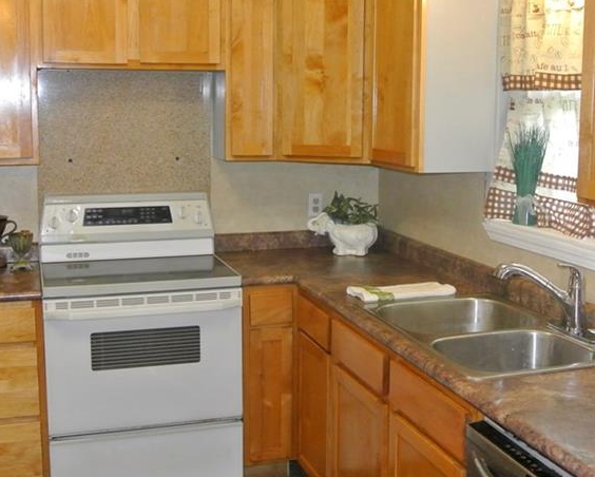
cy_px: 205
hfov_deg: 40.3
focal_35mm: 46
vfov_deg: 32.7
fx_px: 811
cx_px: 318
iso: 800
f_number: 3.5
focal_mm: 10
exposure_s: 1/60
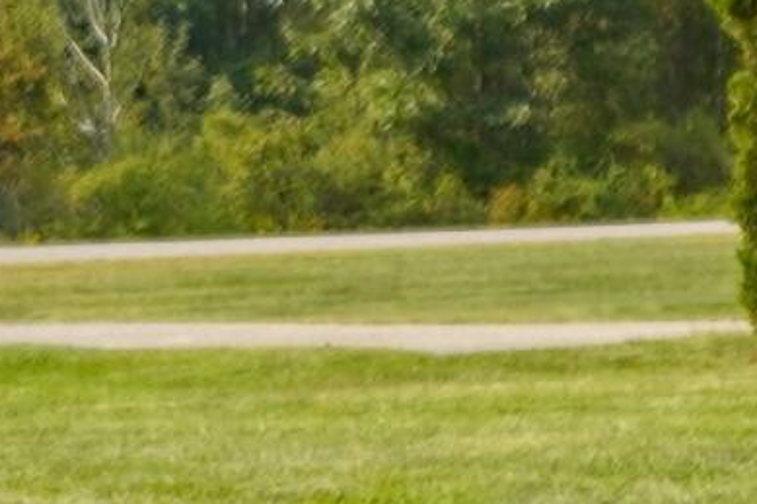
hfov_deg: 8.2
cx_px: 2687
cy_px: 240
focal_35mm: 185
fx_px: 3888
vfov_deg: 7.4
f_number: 4
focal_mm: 16
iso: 100
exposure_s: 1/800
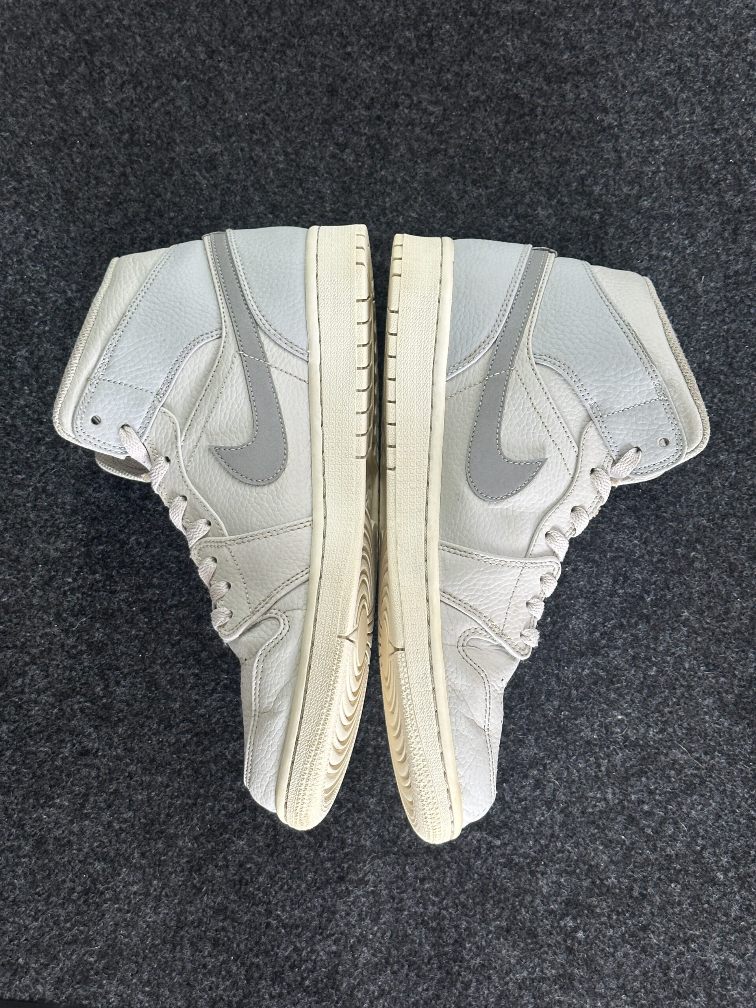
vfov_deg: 39.7
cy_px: 504
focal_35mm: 48
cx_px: 378
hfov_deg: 30.3
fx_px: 1398
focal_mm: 6.86
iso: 100
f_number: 1.78
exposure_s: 1/50
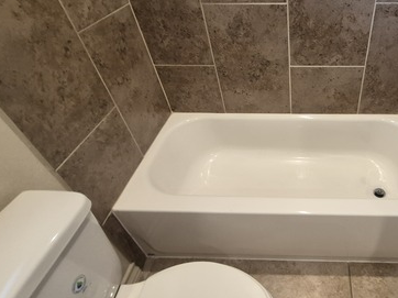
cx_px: 305
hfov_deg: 68.5
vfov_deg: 58.8
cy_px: 158
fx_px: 264
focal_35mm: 23
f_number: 2.2
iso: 320
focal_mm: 1.74
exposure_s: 1/60
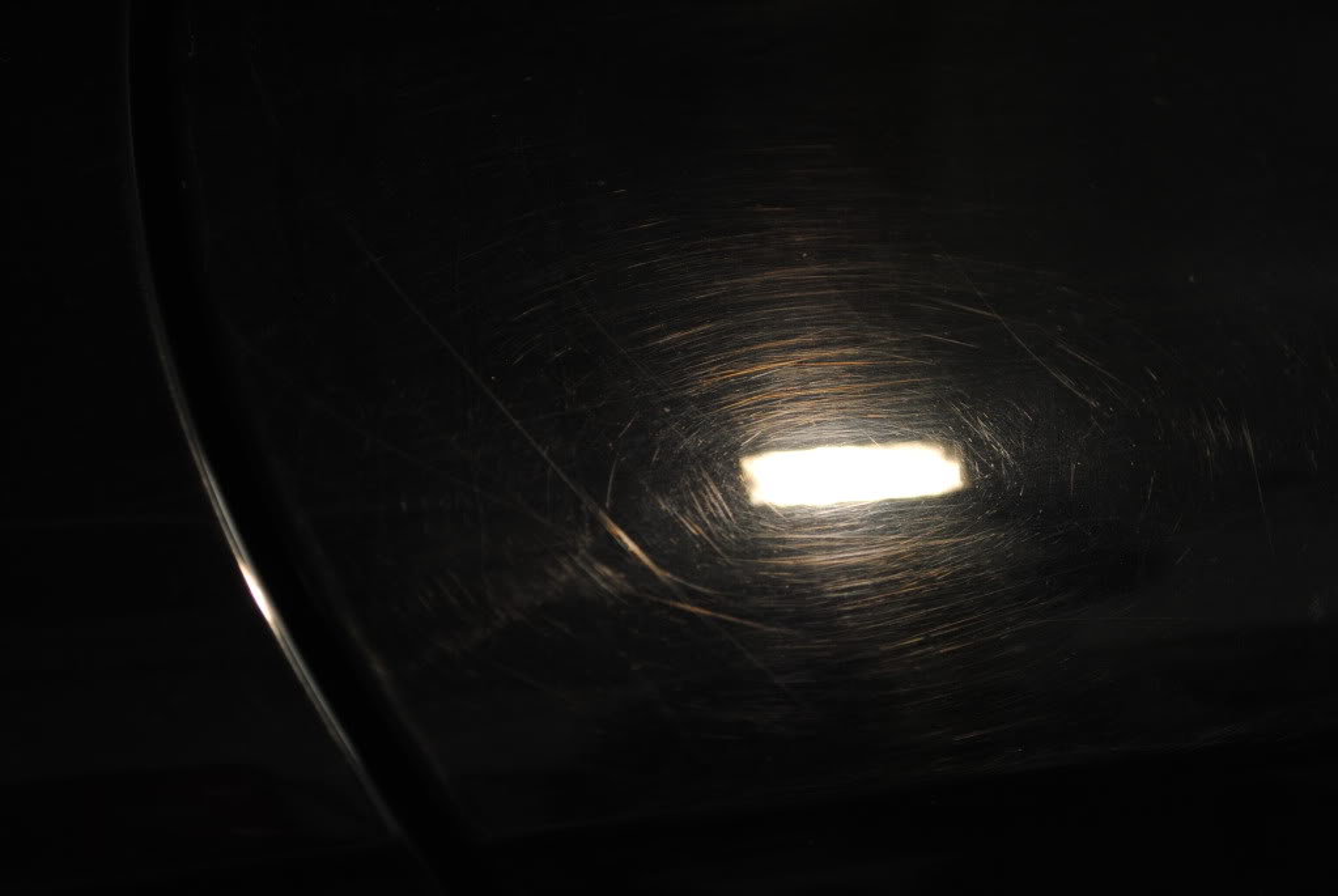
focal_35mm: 69
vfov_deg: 19.8
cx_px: 669
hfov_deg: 29.2
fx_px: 2568
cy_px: 448
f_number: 5.3
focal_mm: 46
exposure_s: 1/30
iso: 250
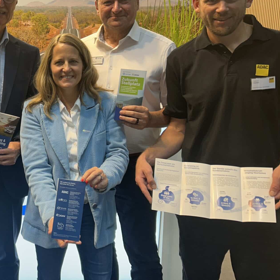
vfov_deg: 35.9
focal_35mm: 47
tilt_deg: -7.9
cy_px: 113
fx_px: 430
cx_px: 6
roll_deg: +0.8
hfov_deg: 33.3
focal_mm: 5.7
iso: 40
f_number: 1.5
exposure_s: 1/100
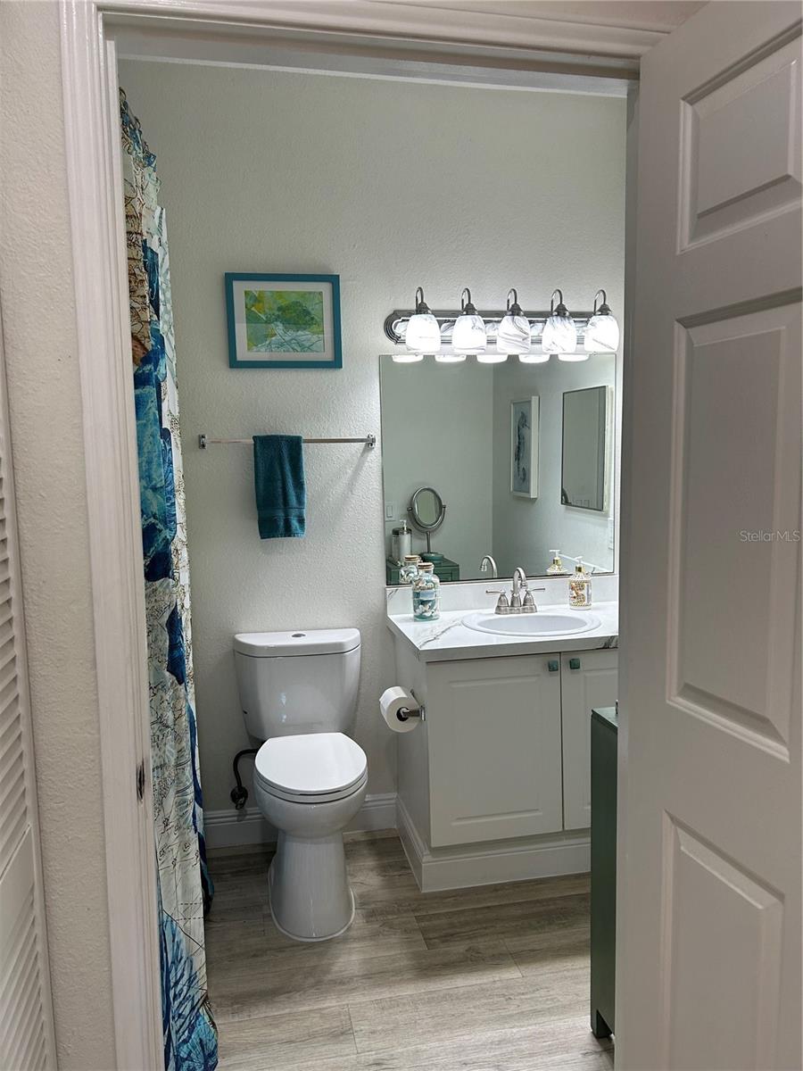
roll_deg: +0.4
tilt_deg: -6.3
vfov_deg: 67.3
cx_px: 402
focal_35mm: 26
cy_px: 536
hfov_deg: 53.1
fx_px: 804
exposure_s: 1/120
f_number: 1.5
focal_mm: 5.7
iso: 80
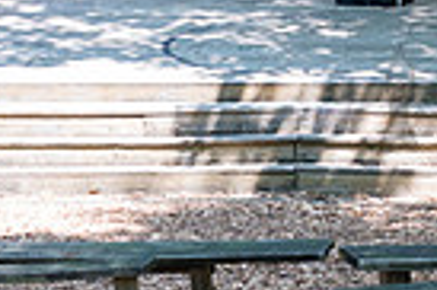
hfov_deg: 13.8
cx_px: 396
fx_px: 1794
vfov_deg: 8.9
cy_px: -210
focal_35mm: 148
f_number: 4.5
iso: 640
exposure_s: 1/320
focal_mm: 35
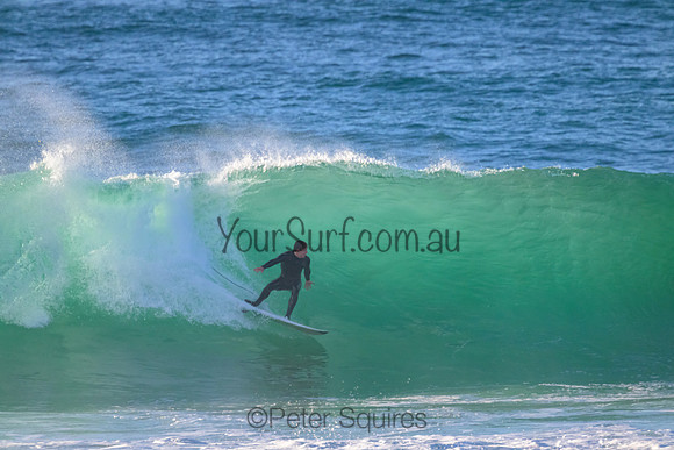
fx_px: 14981
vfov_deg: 1.7
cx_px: 337
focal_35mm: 800
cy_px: 225
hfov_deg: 2.6
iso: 3200
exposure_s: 1/2000
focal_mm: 800
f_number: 11
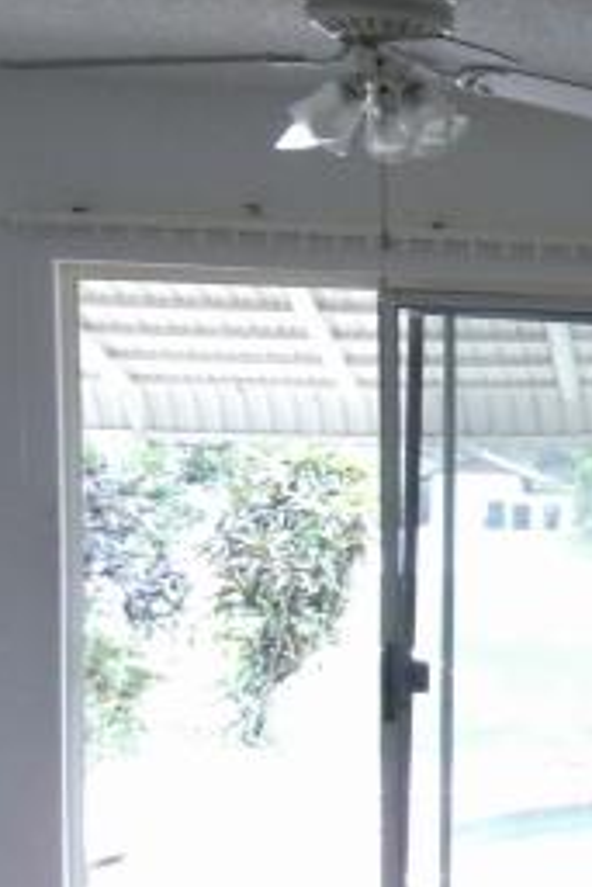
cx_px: 1097
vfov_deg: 15.7
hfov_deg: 9.9
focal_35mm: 130
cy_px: 707
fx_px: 3202
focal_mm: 6.81
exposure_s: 1/100
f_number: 3.7
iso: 400
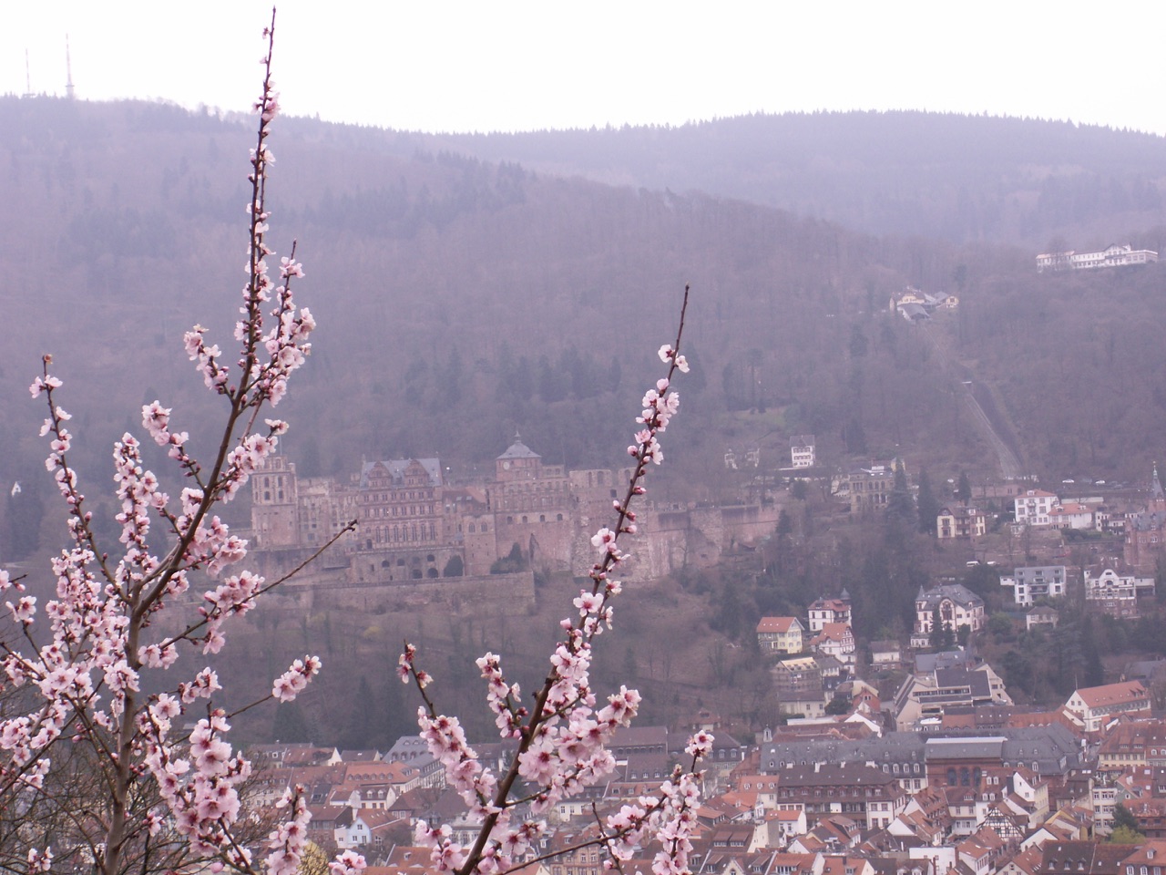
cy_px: 438
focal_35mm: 68
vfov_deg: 21.6
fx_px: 2291
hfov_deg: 28.6
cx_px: 583
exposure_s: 1/100
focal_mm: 11.37
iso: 50
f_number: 4
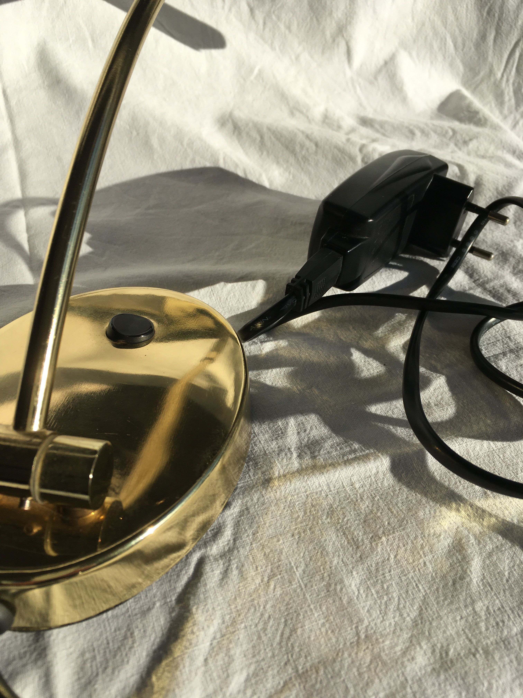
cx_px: 262
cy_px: 349
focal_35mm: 29
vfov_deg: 61.7
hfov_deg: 48.2
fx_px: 584
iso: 25
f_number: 2.2
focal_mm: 4.15
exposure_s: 1/1876
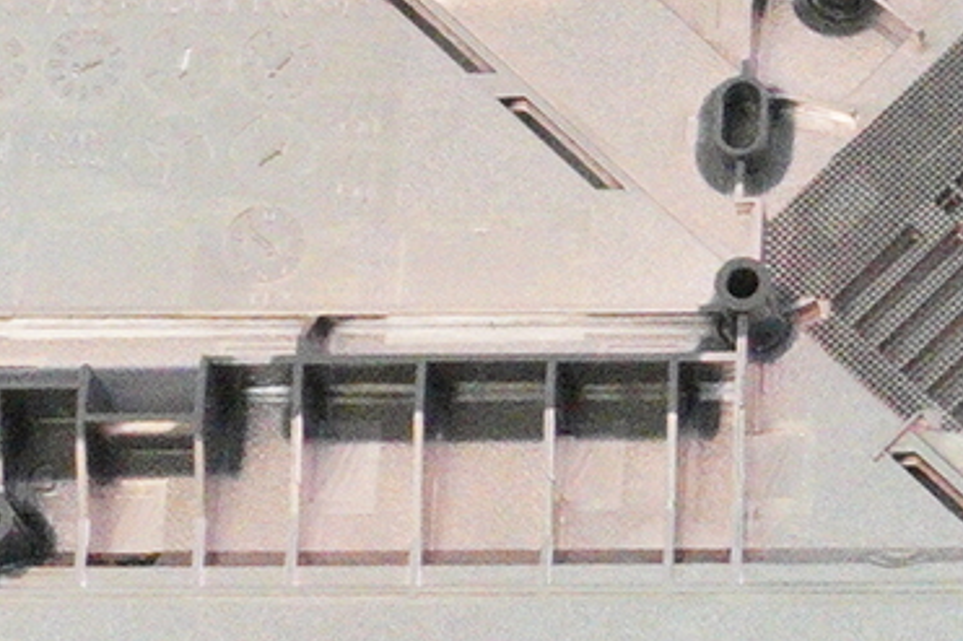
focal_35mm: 252
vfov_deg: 5.4
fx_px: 6747
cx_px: 1653
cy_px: -57
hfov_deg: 7.9
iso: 8000
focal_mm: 25
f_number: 5.6
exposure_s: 1/250
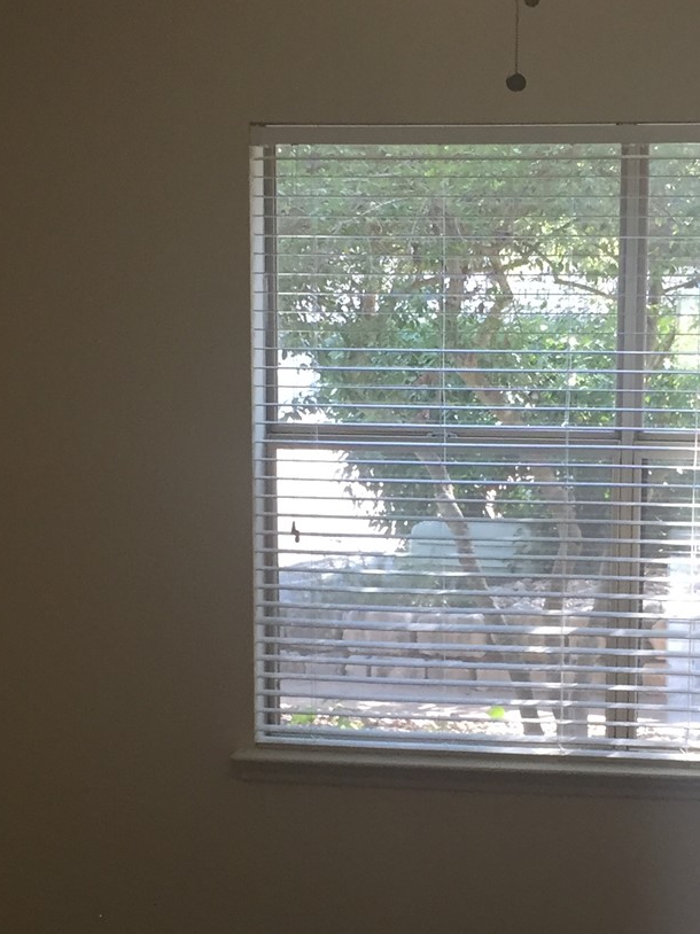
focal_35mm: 73
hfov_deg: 20.1
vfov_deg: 26.5
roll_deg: -0.8
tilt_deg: -7.0
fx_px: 1969
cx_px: 485
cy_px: 657
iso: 40
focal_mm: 4.15
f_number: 2.2
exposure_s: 1/30
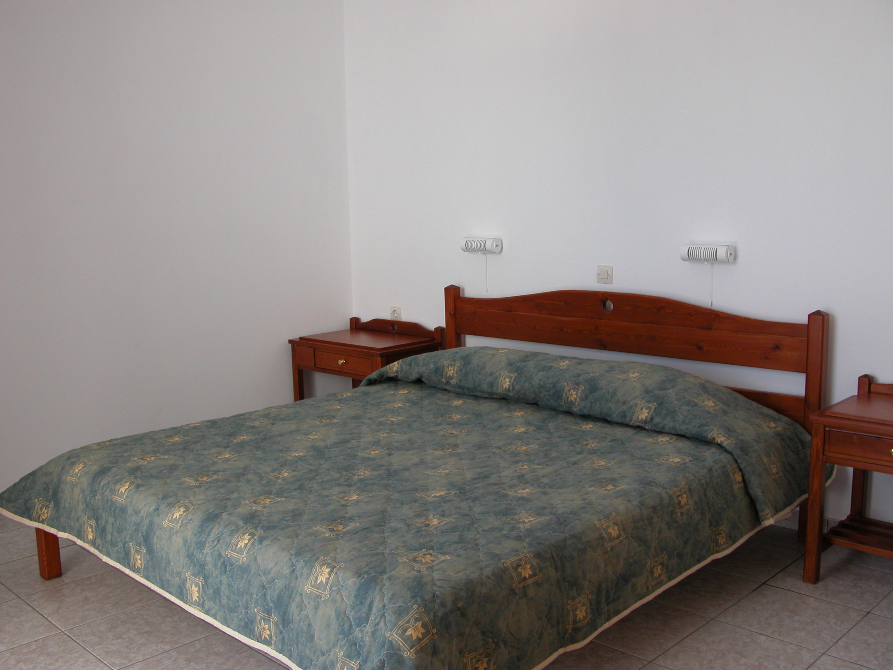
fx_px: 903
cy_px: 335
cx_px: 446
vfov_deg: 40.7
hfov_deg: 52.6
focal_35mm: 35
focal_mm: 8.9
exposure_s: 1/78.3
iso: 100
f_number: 3.5
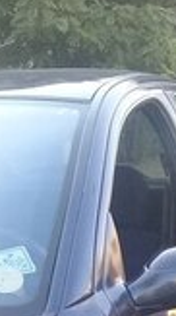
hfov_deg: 11.6
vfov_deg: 18.5
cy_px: 471
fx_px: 859
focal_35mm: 103
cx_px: 8
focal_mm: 3.3
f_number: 2.2
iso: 64
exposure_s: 1/100
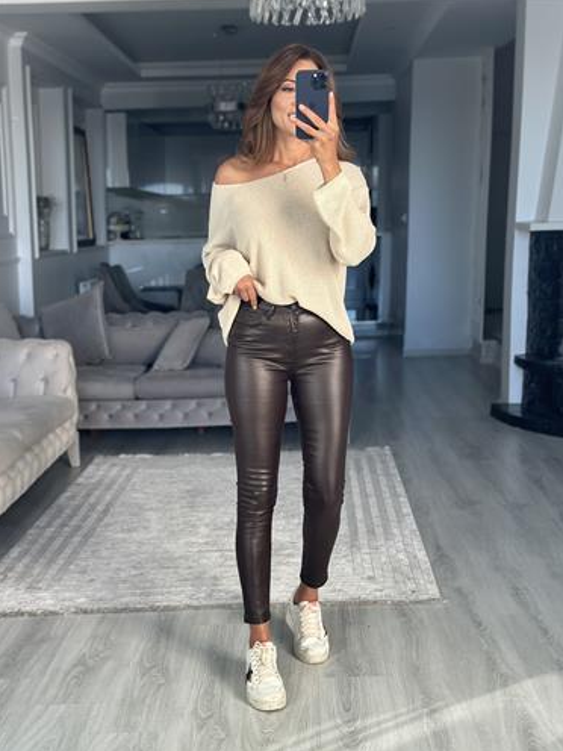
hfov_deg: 29.7
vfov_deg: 38.9
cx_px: 283
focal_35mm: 49
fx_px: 1063
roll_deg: +0.5
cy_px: 379
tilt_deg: -21.0
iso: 100
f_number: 1.78
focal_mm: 6.86
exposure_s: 1/171
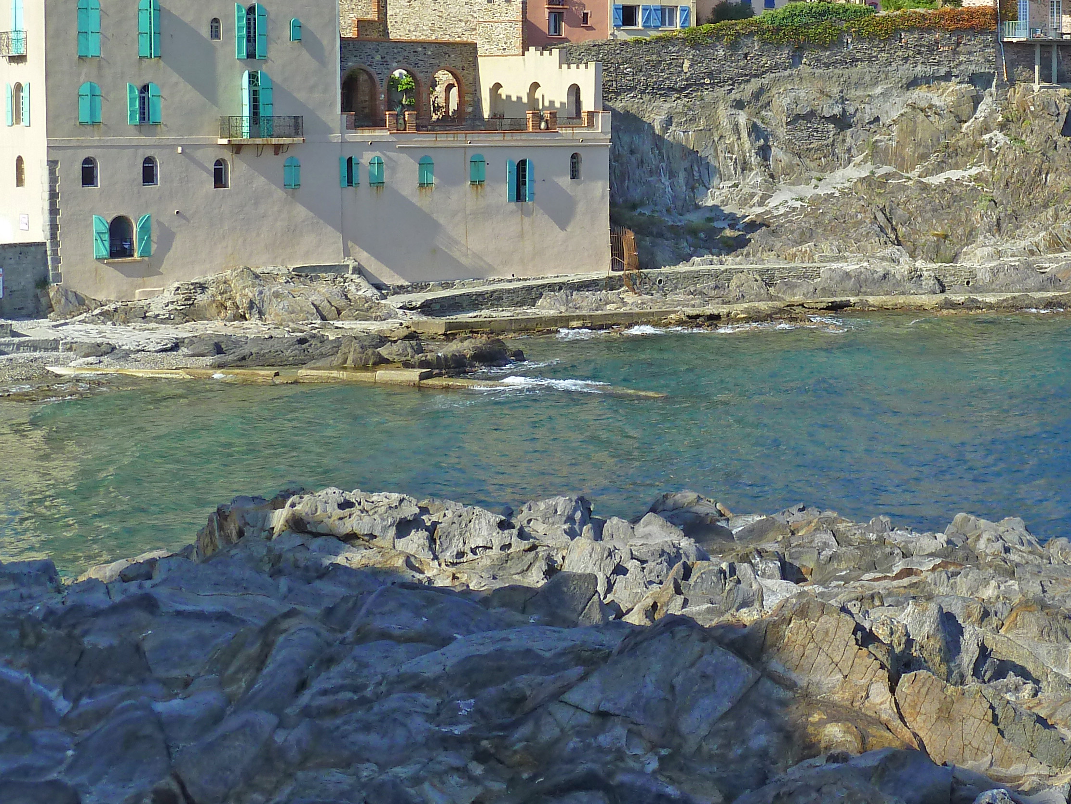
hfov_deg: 26.6
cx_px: 844
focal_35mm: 72
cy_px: 192
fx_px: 2228
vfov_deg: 20.3
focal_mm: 6.5
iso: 80
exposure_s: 1/400
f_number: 4
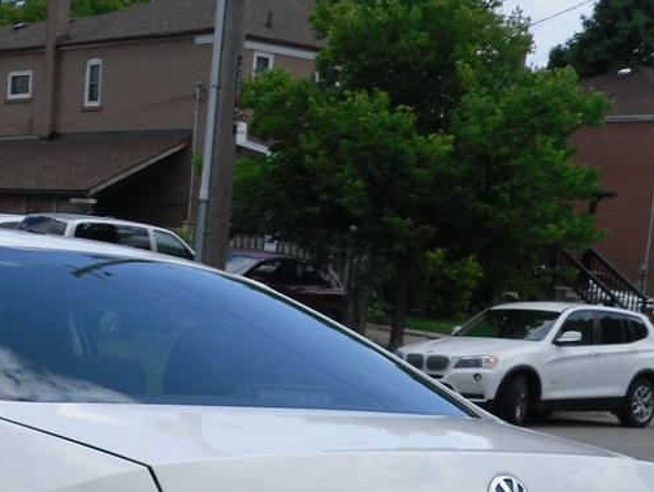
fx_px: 1683
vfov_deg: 16.0
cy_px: 582
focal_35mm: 89
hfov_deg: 21.3
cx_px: 4
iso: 80
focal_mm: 6.3
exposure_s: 1/197
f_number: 8.2
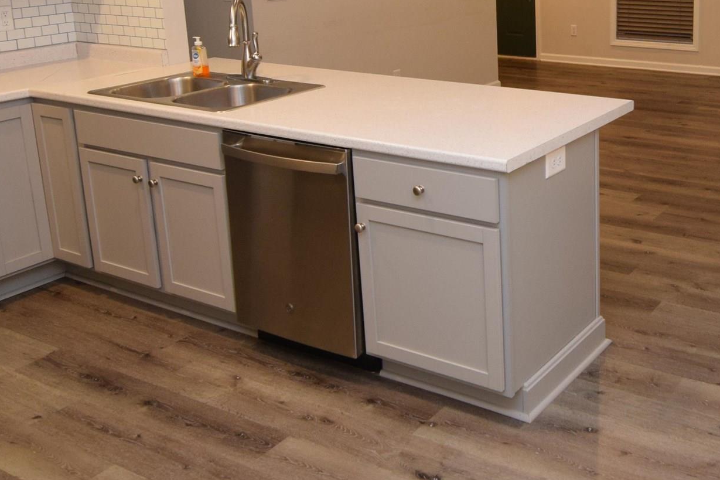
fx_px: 825
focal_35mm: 41
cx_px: 578
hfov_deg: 44.8
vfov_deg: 31.6
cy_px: 101
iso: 800
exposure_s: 1/60
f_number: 4
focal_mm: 11
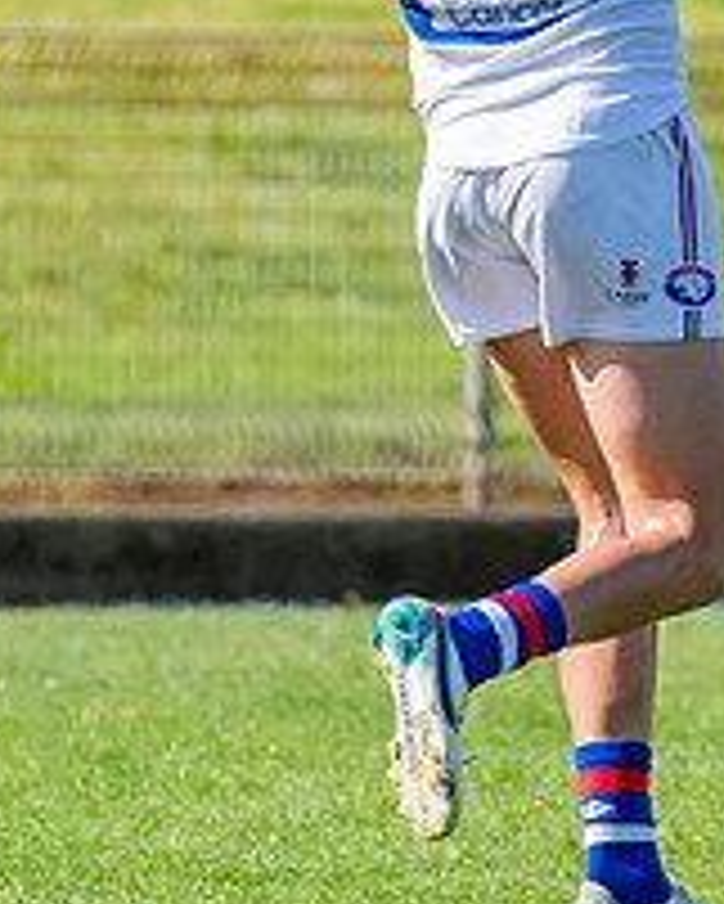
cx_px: 706
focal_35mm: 2150
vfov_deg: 0.9
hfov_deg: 0.7
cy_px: 56
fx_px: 57543
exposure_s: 1/1600
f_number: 8
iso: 800
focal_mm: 420
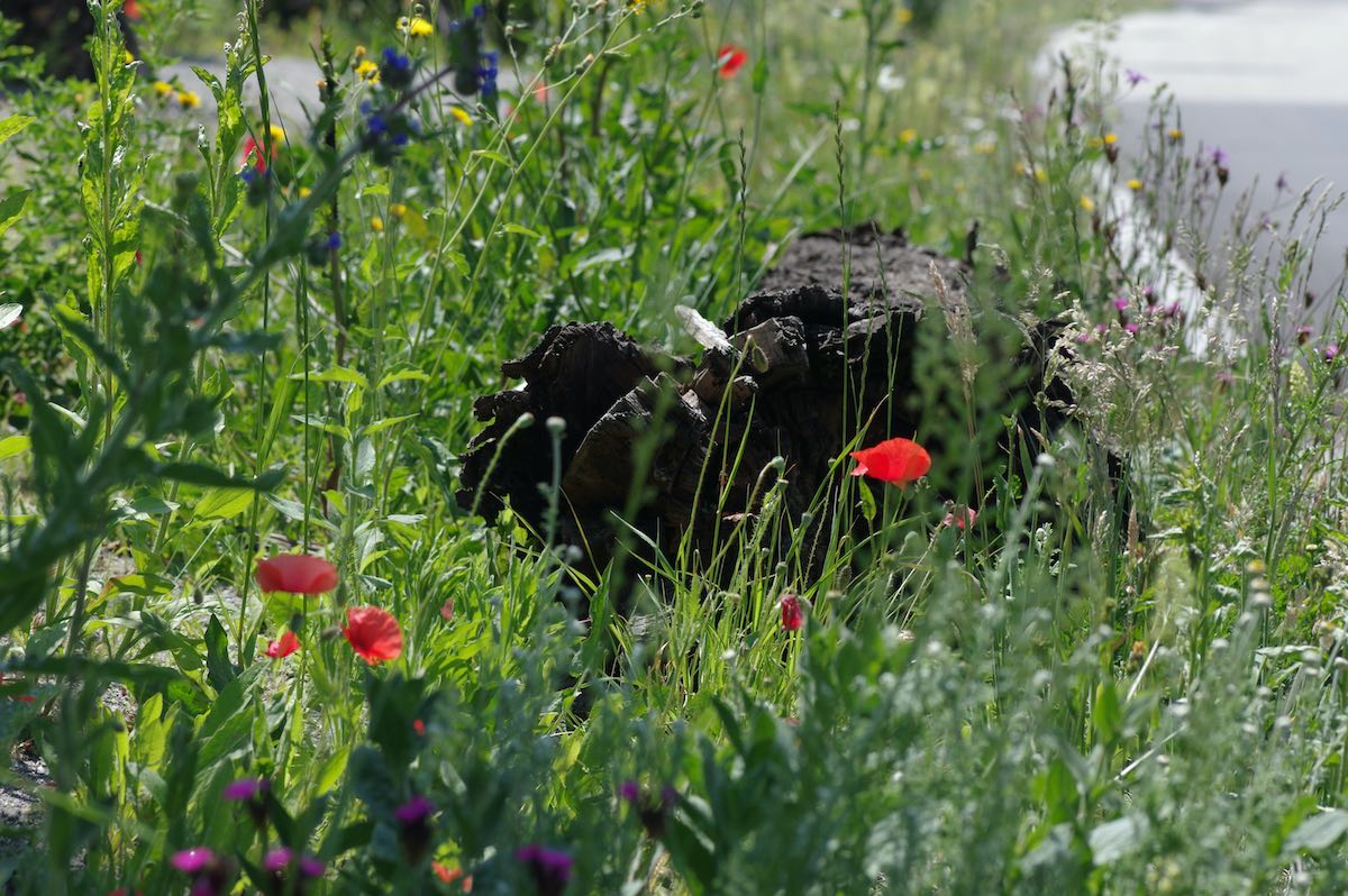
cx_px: 674
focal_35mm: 150
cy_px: 448
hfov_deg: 13.7
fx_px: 5612
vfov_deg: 9.1
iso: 400
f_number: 8
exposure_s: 1/800
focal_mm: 100
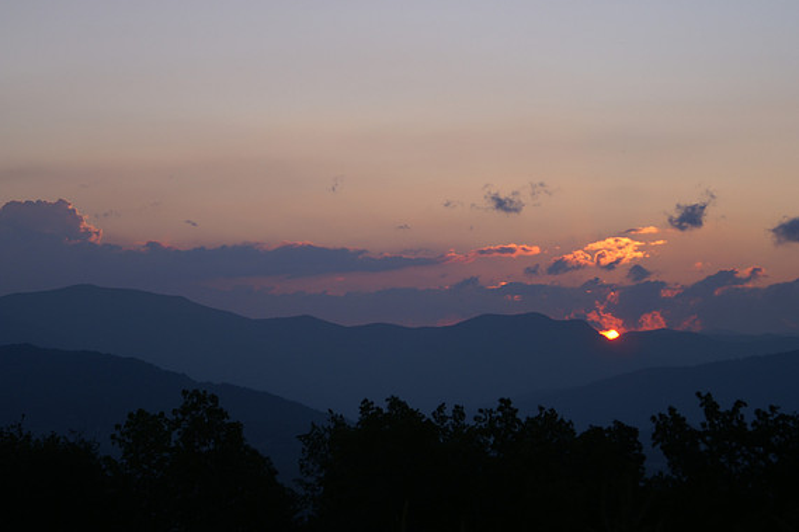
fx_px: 2374
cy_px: 264
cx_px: 395
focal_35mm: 107
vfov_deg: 12.8
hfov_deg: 19.1
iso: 100
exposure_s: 1/160
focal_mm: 70
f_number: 6.3
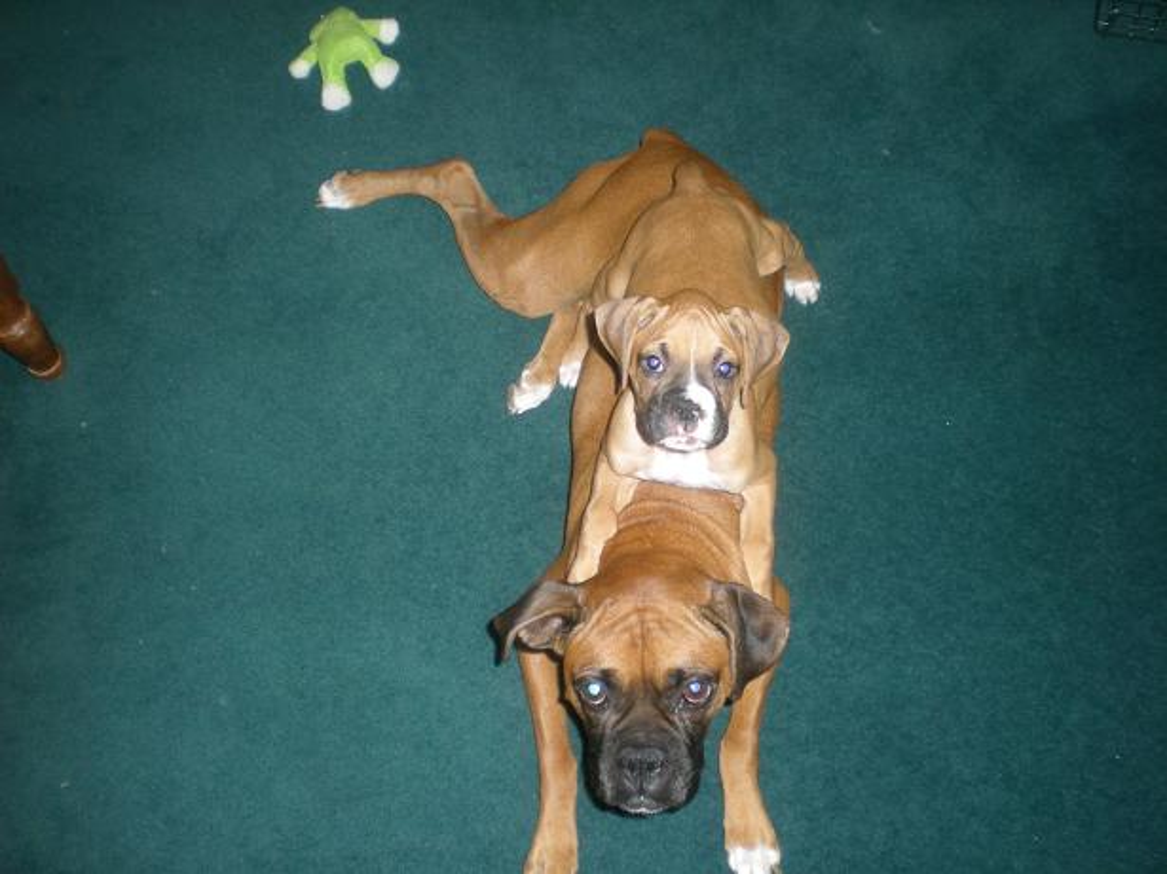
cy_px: 437
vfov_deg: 37.7
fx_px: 1281
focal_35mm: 38
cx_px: 584
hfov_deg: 49.0
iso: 155
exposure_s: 1/60
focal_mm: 6.3
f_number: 3.1
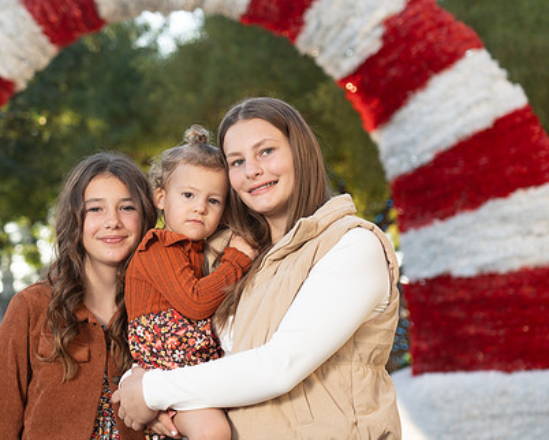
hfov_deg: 21.7
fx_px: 1431
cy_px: 202
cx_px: 203
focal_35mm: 88
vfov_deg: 17.5
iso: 160
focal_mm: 65
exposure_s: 1/200
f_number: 4
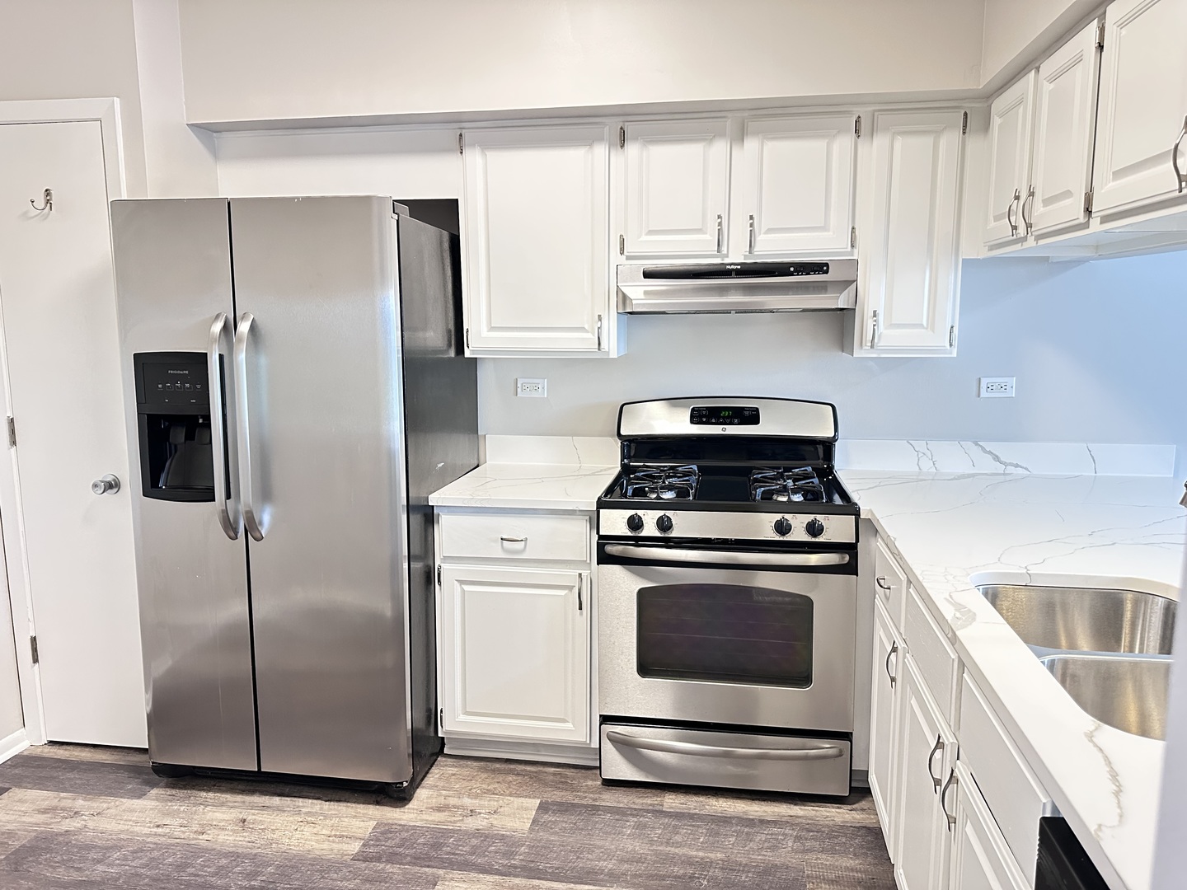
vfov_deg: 56.8
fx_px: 823
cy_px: 445
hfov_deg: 71.6
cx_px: 594
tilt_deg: -7.1
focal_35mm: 24
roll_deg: +0.6
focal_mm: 6.86
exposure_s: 1/60
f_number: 1.78
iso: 640
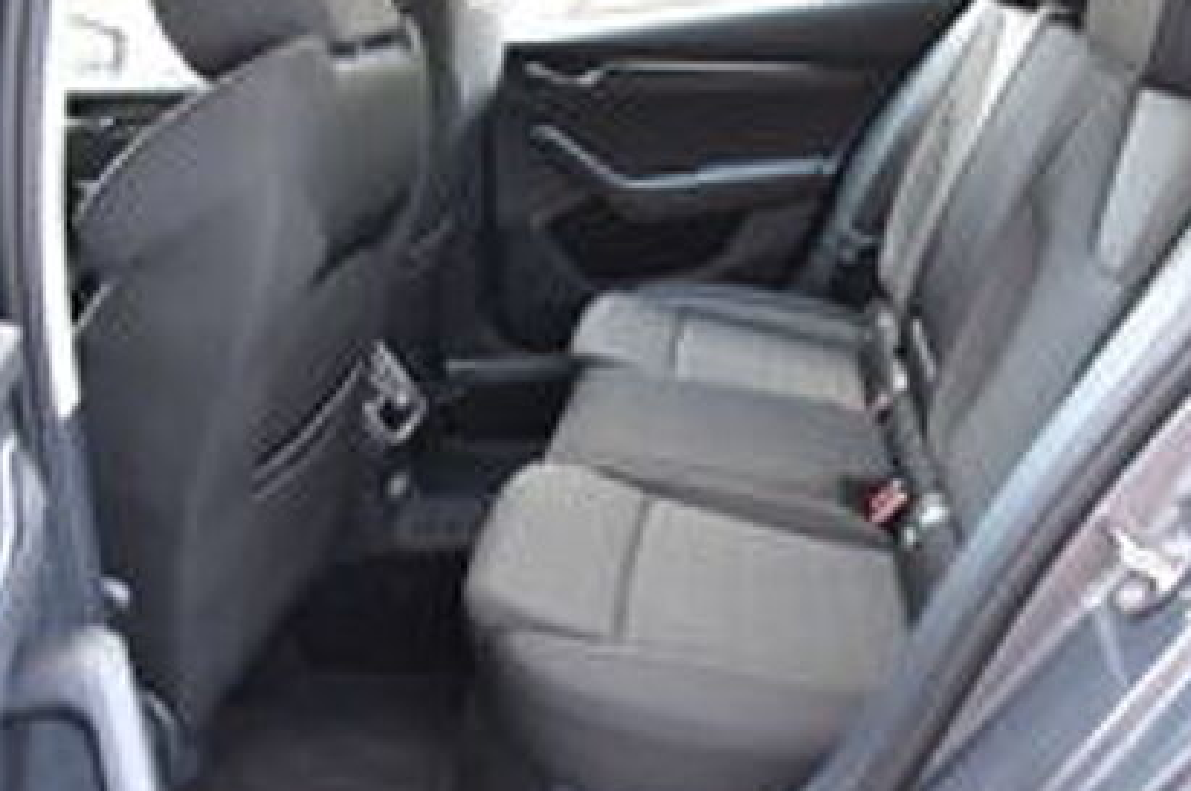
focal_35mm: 35
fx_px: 1157
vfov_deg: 37.7
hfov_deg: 54.5
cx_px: 614
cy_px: 358
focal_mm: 20
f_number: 3.5
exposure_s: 1/60
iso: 900
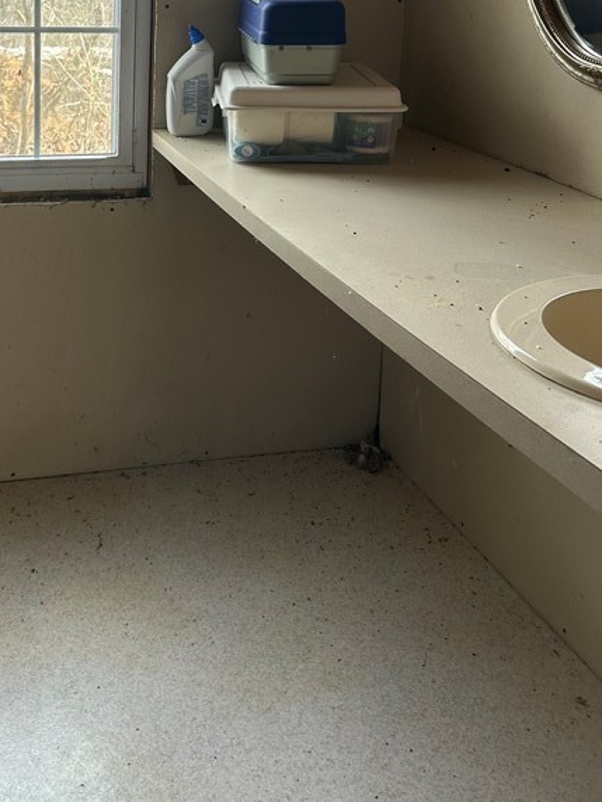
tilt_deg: -13.1
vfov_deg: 41.4
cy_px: 129
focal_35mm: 43
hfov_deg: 32.8
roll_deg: -3.7
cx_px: 131
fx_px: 997
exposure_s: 1/121
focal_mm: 6.86
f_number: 1.78
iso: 80
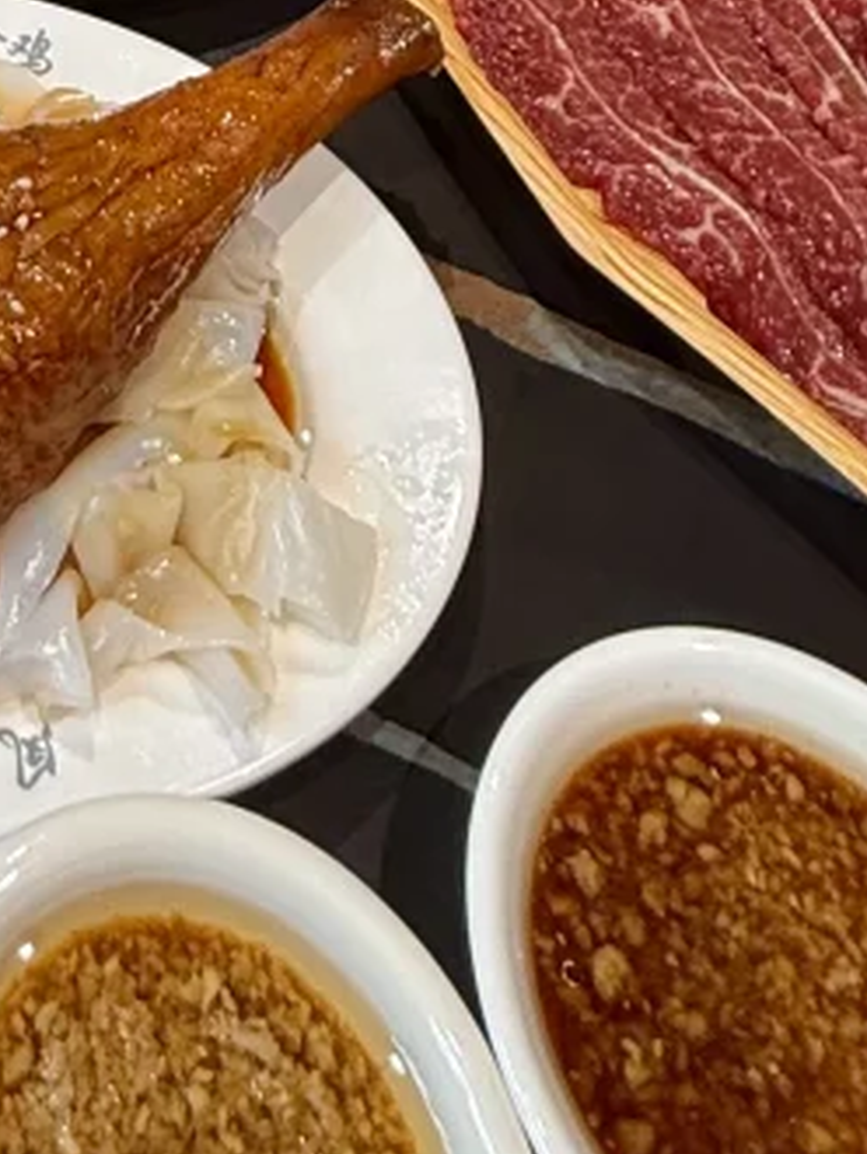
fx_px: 2034
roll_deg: -0.3
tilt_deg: -36.2
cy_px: -678
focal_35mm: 61
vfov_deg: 23.6
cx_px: -259
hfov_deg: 21.7
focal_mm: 2.22
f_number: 2.2
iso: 64
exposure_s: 1/99
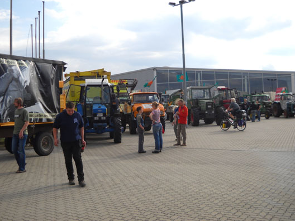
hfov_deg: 42.9
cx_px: 140
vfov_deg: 32.9
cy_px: 107
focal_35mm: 44
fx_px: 375
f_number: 5.5
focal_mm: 6.72
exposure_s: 1/239
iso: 64
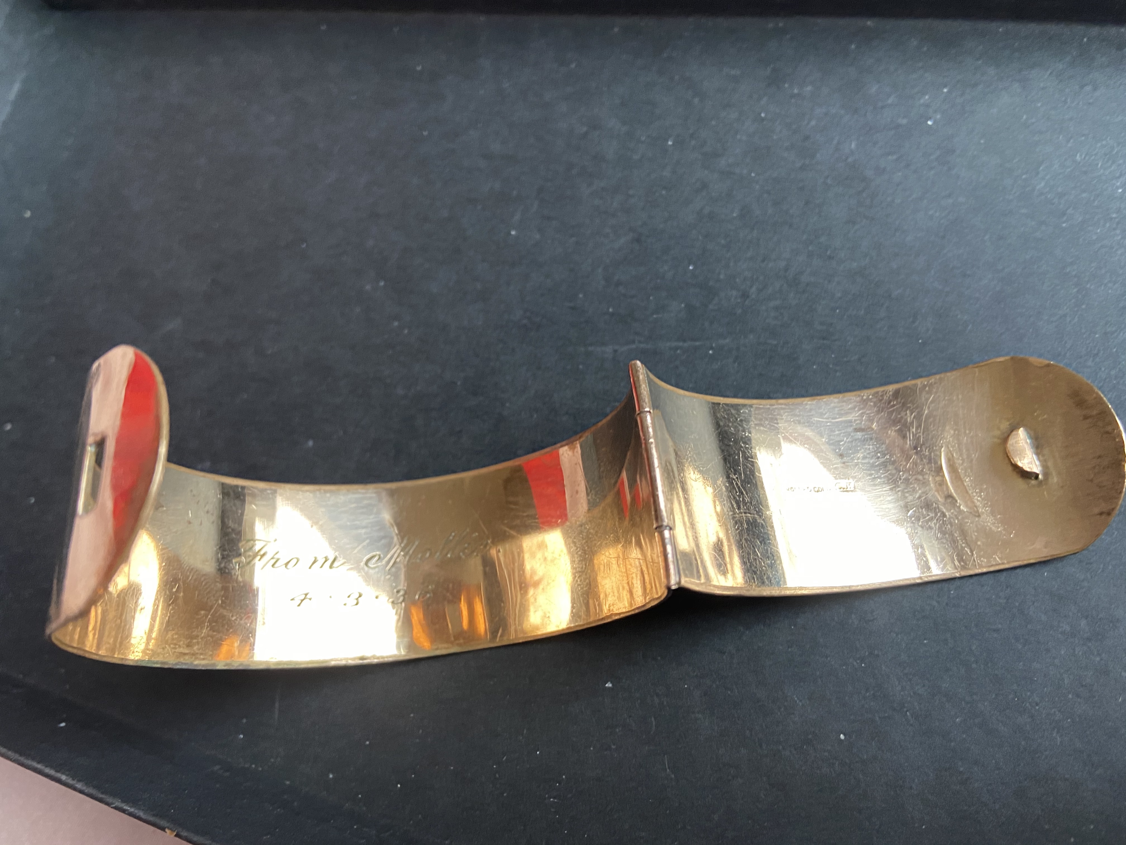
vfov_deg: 53.1
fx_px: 846
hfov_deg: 67.3
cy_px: 422
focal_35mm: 26
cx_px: 563
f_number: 1.8
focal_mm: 4.25
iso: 320
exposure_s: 1/50
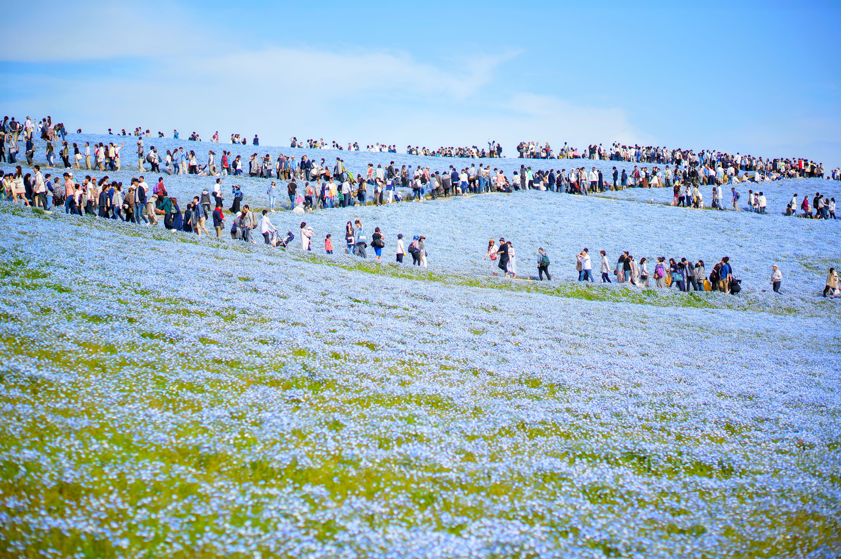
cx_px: 420
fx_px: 1750
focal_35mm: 75
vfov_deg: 18.1
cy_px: 280
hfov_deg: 27.0
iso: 100
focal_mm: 50
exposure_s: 1/4000
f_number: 1.8
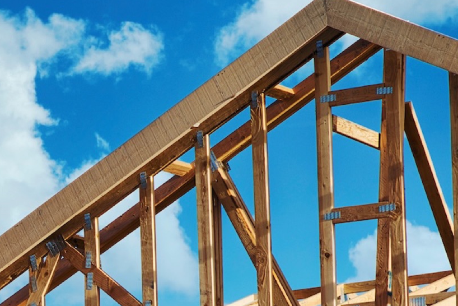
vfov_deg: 5.1
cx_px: -62
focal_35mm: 266
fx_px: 3385
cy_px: 375
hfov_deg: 7.7
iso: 100
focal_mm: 85
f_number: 8
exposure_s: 1/200
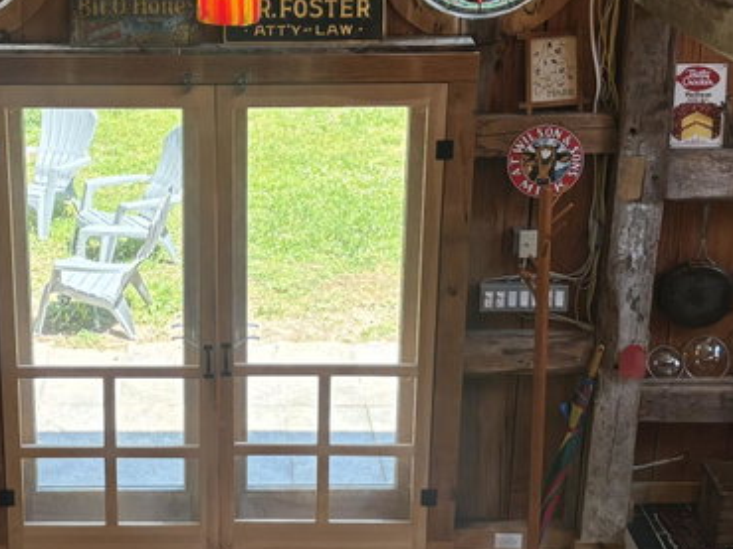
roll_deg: +0.1
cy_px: 226
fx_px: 1524
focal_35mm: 72
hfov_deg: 26.7
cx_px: 184
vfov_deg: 20.4
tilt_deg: -19.8
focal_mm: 5.96
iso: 50
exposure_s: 1/120
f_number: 1.6
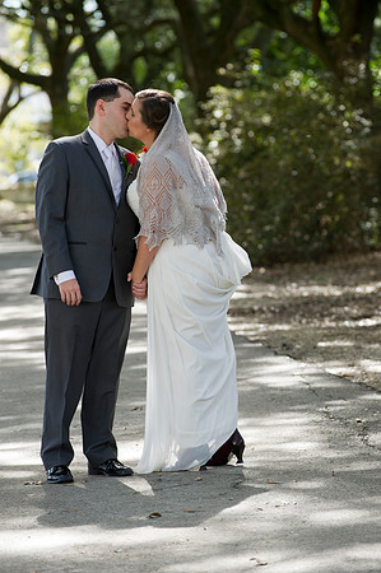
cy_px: 286
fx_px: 3182
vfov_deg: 10.3
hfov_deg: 6.9
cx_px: 190
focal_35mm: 200
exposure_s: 1/125
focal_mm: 200
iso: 320
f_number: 4
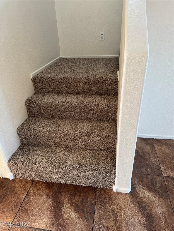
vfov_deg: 71.6
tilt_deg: -27.0
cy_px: 116
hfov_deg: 56.8
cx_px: 87
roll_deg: +2.7
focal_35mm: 24
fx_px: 161
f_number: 1.78
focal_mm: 6.76
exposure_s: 1/60
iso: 320
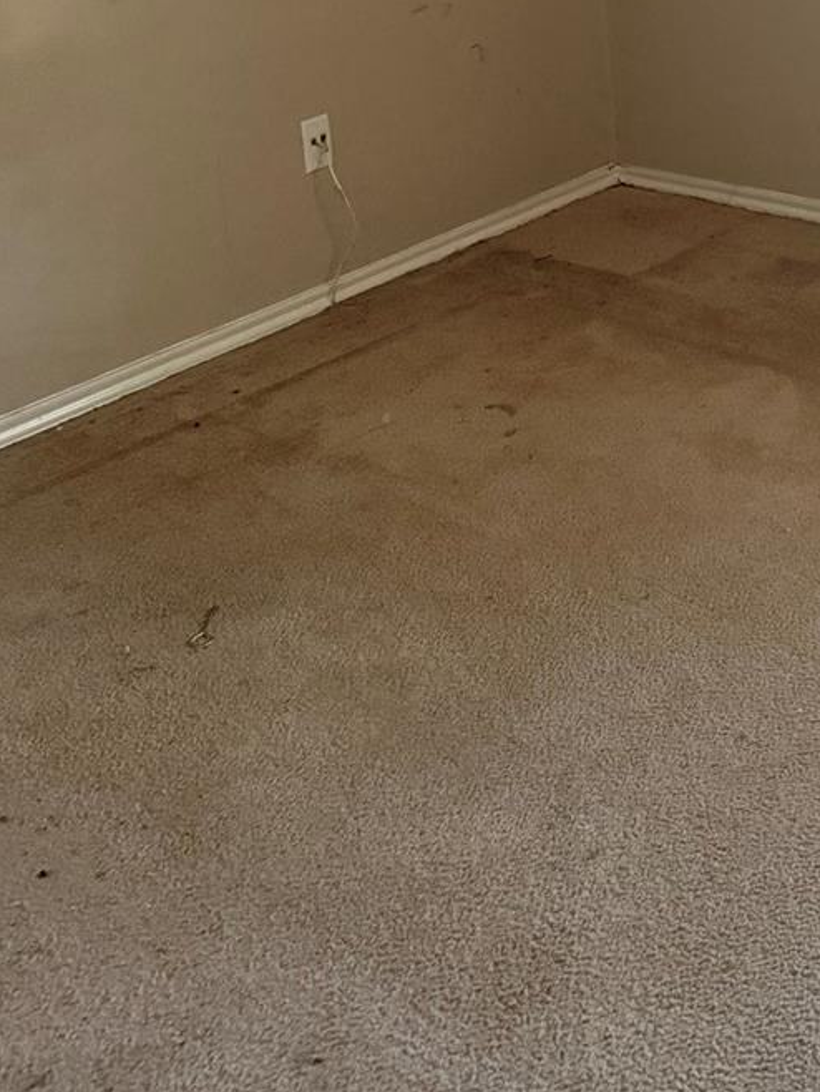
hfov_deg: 24.4
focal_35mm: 56
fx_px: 1768
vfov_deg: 30.8
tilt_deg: -9.3
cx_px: 900
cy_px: -98
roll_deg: +2.4
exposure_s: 1/40
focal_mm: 6.76
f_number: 1.78
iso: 640
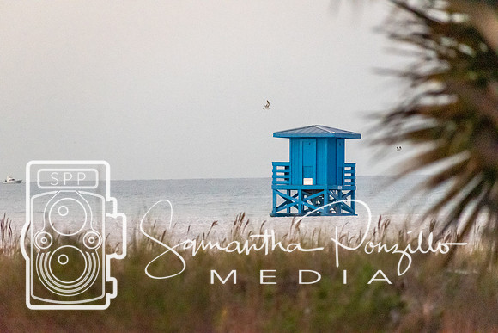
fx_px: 4178
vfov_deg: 4.6
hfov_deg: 6.8
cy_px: 167
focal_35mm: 302
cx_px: 248
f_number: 5.3
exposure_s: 1/500
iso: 10000
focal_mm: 200
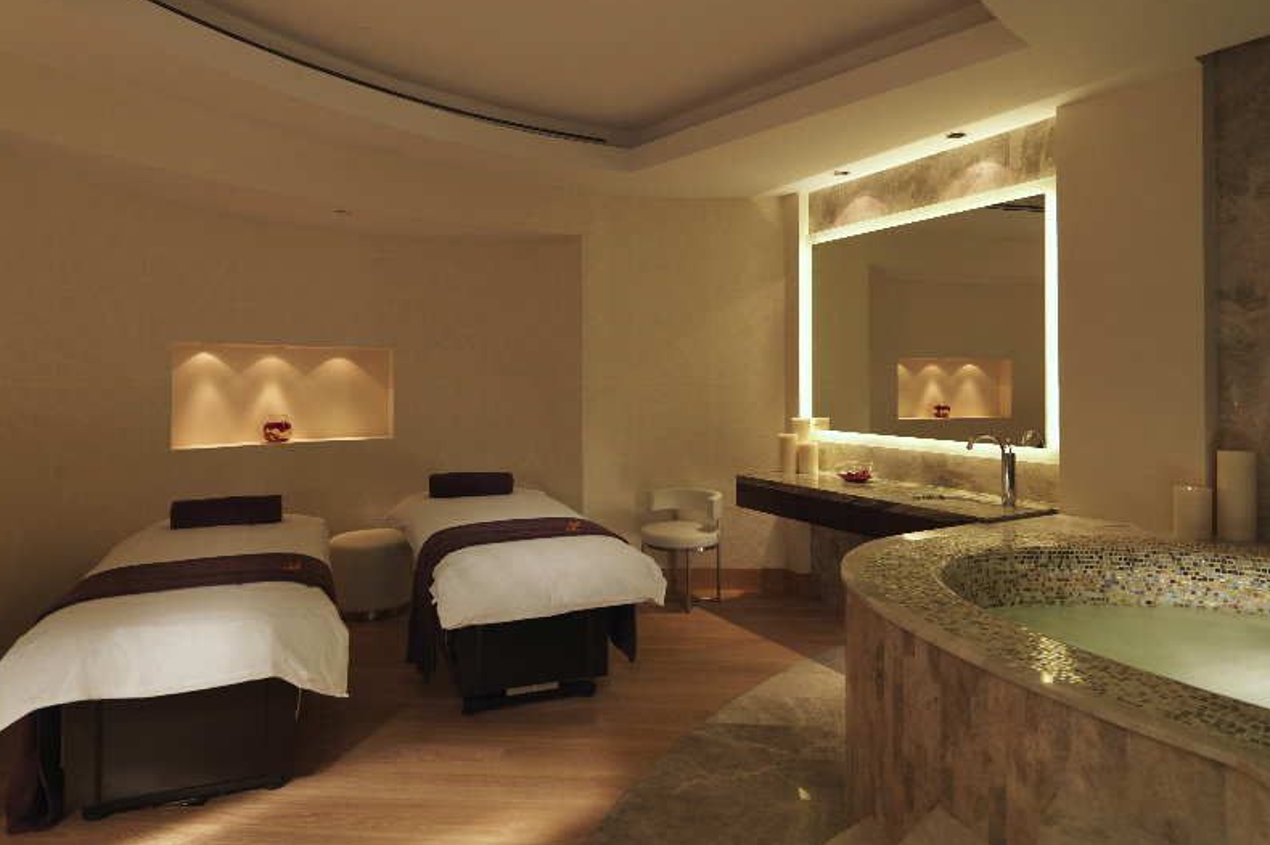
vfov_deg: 61.8
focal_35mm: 20
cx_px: 629
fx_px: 705
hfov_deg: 84.0
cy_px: 394
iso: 50
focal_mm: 28
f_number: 8
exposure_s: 1.6
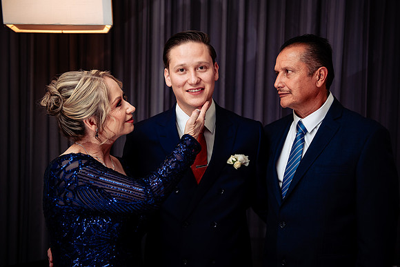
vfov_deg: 25.9
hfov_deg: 38.0
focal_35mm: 52
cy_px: 134
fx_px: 580
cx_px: 217
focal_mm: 48
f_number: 2.8
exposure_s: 1/125
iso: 400
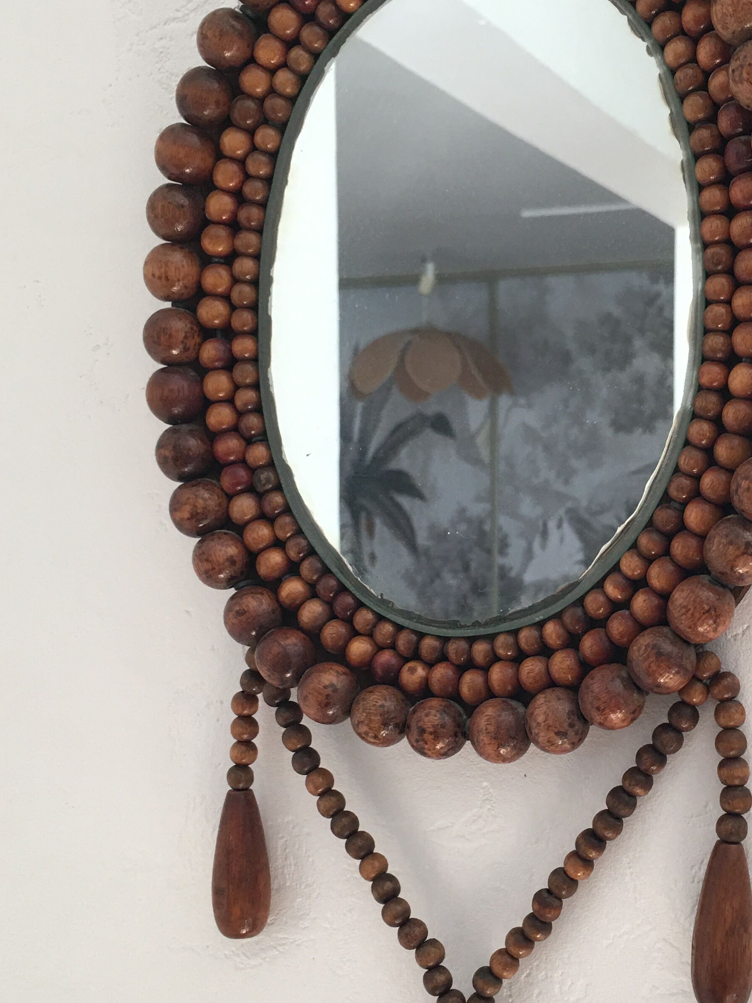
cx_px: 551
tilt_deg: -0.4
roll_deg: -1.1
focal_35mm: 49
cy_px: 567
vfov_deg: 38.8
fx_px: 1419
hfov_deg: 29.3
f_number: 2.2
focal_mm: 4.15
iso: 40
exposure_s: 1/33
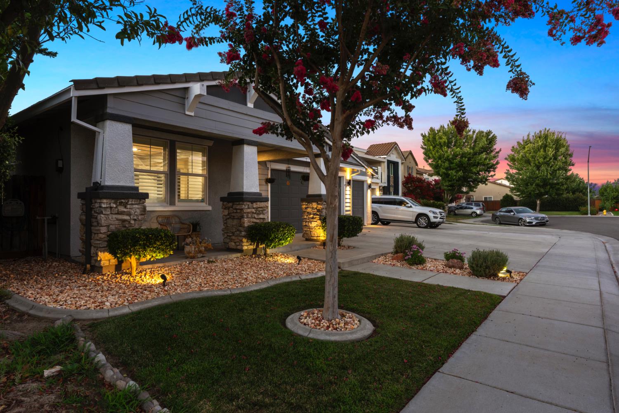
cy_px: 206
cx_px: 310
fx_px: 344
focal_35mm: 20
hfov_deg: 84.0
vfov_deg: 61.9
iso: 400
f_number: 8
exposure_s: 1/2
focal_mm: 20
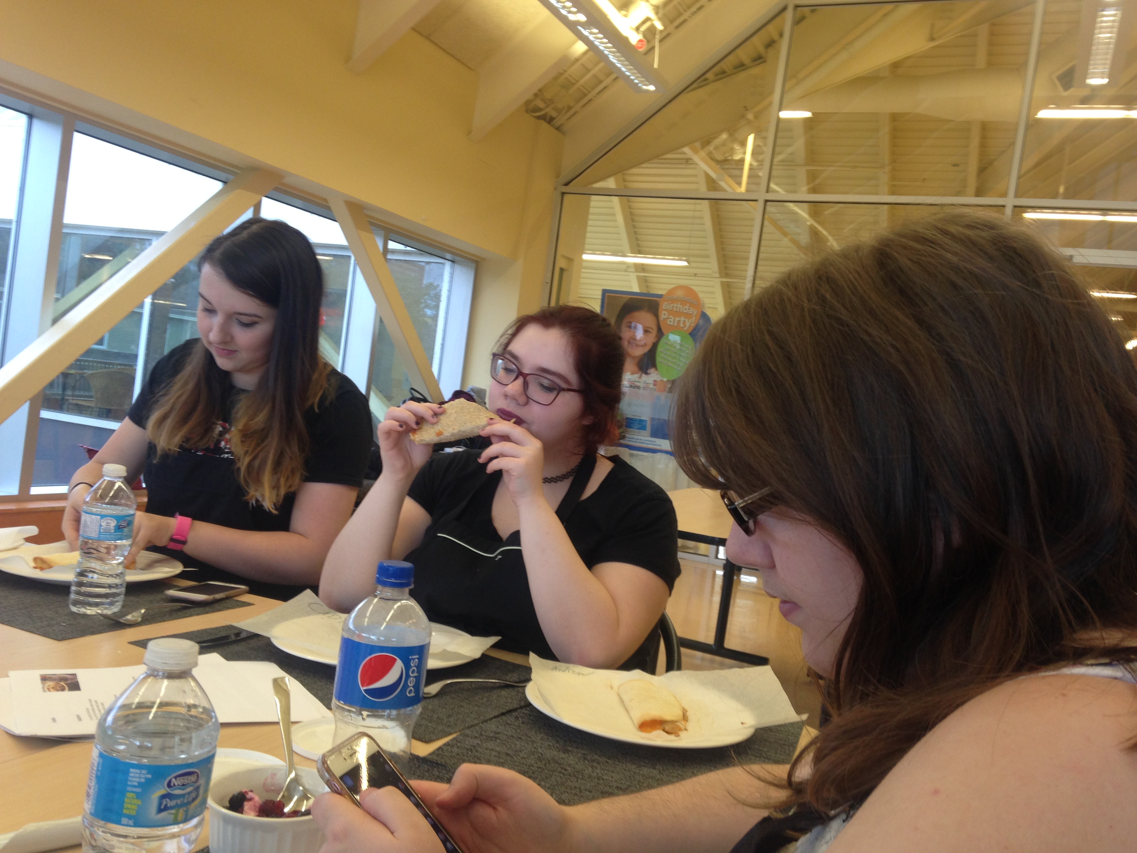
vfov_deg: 42.9
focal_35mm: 33
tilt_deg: -2.4
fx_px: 1084
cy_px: 426
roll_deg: -6.9
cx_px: 568
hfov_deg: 55.4
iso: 64
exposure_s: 1/60
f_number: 2.4
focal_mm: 4.12
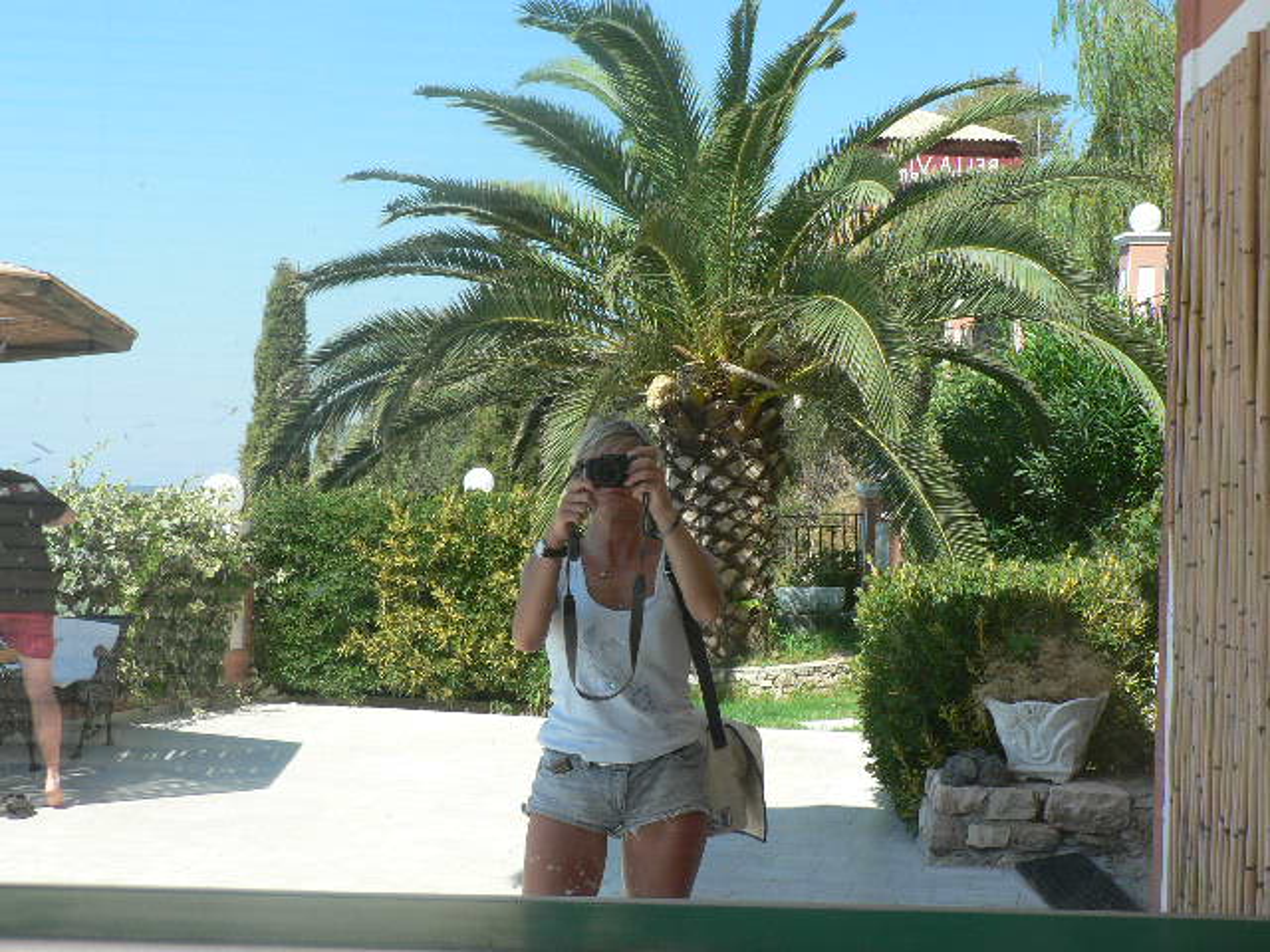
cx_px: 635
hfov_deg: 37.5
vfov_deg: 28.6
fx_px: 1871
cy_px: 476
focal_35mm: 51
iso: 80
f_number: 4
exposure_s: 1/160
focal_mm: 8.4
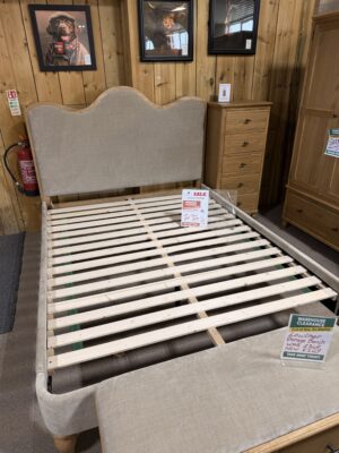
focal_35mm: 24
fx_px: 313
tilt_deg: -26.1
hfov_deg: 56.8
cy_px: 226
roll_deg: +0.6
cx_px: 170
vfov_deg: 71.6
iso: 125
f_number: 1.78
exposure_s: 1/100
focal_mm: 6.76
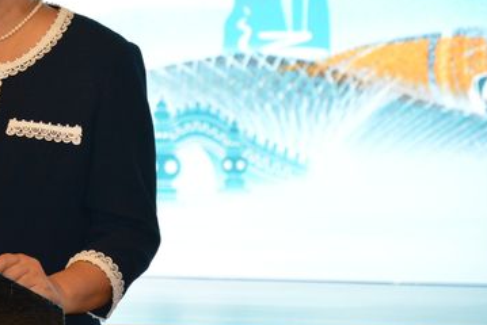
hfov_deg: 4.9
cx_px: 35
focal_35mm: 421
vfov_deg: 3.3
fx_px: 5700
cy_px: 78
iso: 2000
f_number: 5.6
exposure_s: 1/100
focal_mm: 140
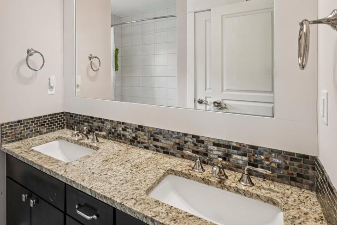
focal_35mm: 21
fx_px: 197
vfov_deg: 58.3
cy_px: 77
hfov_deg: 77.9
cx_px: 106
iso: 500
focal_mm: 10
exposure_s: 1/30
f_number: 8
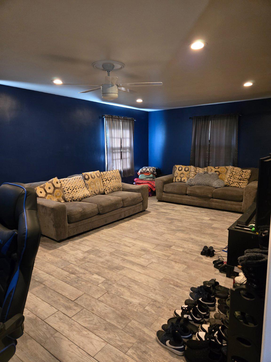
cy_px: 181
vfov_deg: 73.9
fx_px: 240
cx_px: 136
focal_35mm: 23
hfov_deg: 58.9
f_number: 1.8
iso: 500
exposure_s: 1/60
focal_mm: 5.4
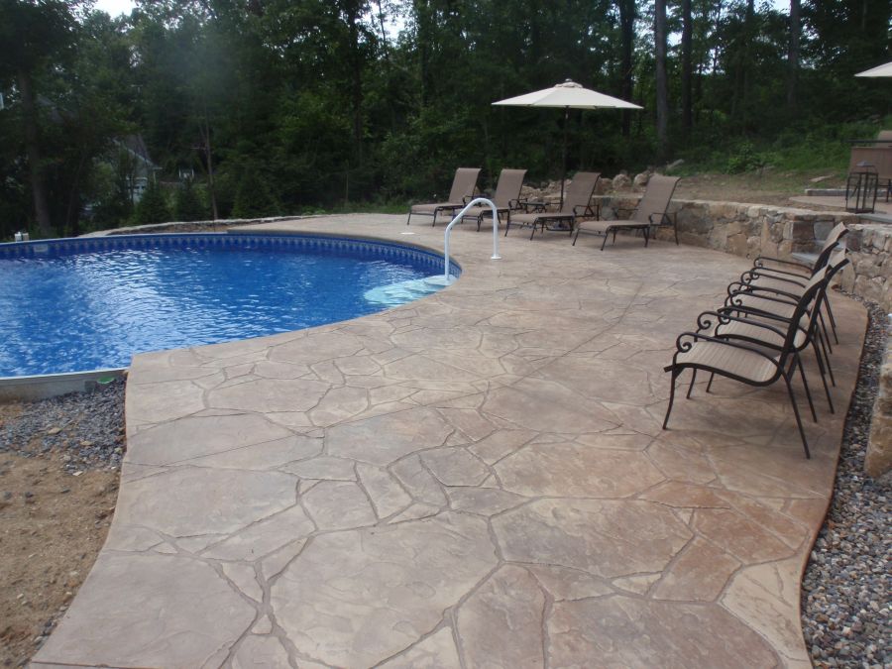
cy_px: 334
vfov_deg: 49.7
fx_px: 722
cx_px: 446
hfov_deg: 63.4
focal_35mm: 28
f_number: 8
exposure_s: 1/80
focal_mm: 5
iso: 64
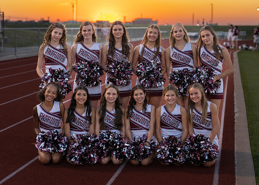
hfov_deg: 28.4
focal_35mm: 70
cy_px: 69
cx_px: 142
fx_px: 512
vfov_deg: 20.4
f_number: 1.8
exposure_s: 1/640
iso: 100
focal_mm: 50
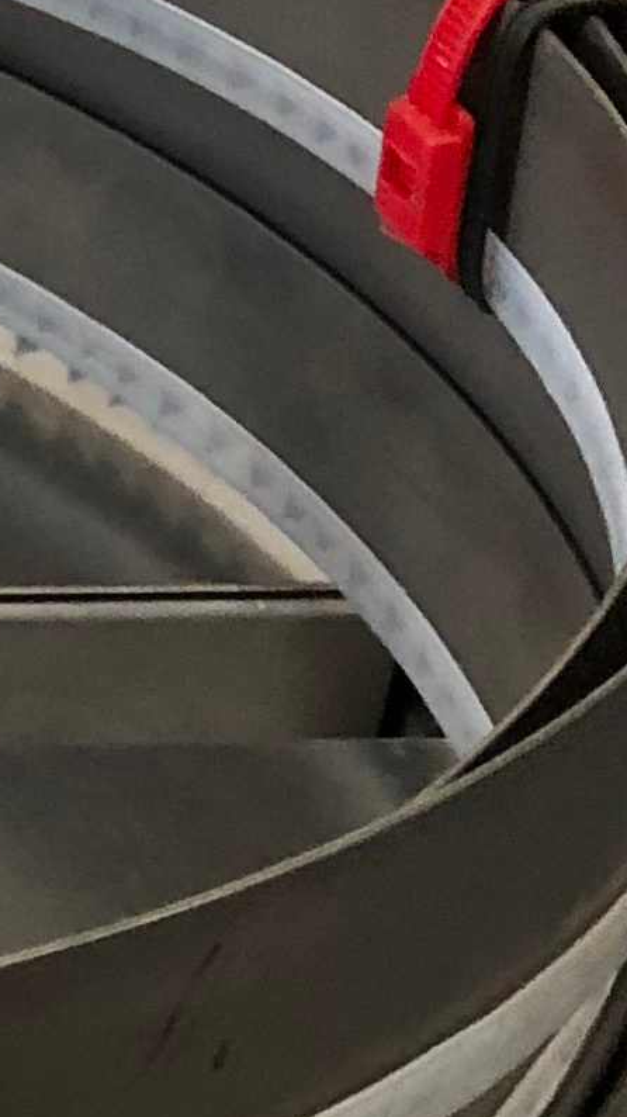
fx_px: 4586
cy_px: 889
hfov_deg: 7.1
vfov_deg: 13.8
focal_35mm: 155
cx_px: -1158
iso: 100
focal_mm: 4
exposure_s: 1/17
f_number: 1.8
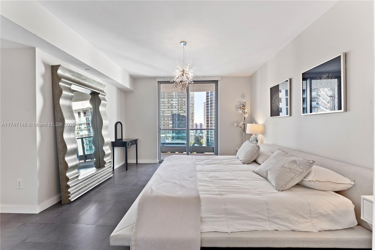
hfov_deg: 101.5
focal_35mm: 15
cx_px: 188
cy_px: 125
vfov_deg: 78.4
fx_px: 153
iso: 100
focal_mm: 14.7
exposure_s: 1/2
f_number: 10
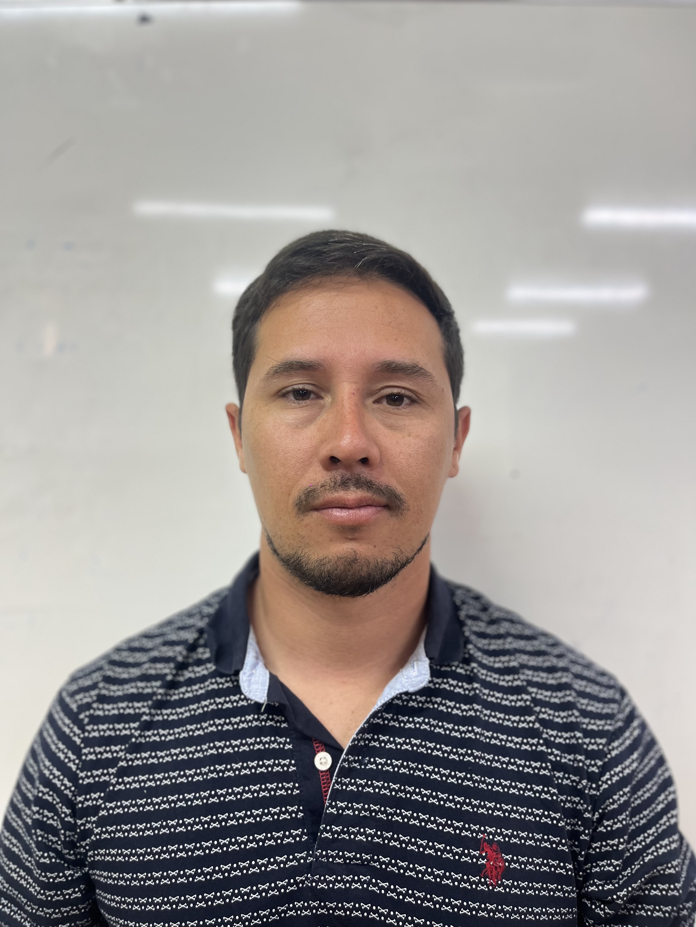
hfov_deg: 53.1
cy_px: 464
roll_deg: -0.7
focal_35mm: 26
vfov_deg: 67.3
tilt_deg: -3.3
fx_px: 697
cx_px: 348
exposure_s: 1/50
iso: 100
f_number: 1.6
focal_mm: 5.1
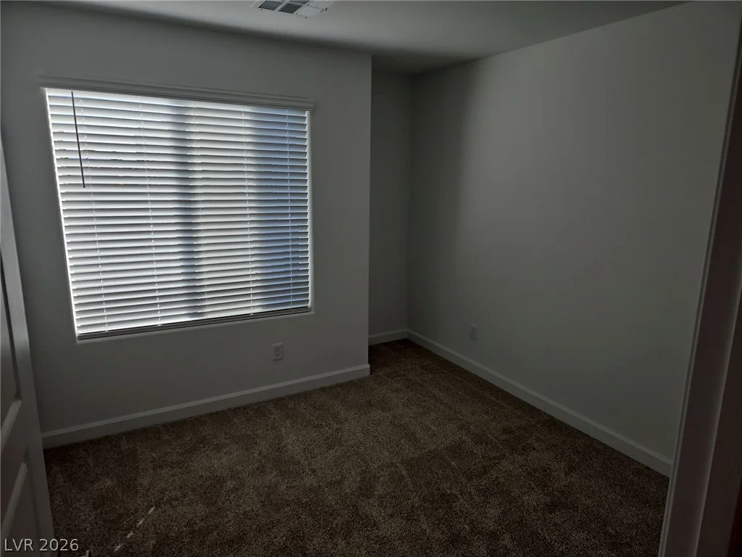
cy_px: 278
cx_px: 371
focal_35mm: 23
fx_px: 493
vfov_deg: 58.9
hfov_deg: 73.9
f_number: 1.8
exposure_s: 1/156
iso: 50
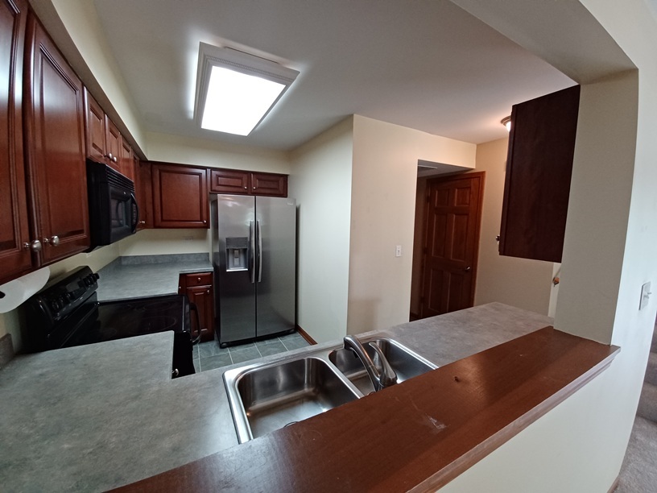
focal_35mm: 13
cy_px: 246
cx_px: 328
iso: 160
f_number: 2.2
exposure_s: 1/30
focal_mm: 1.42
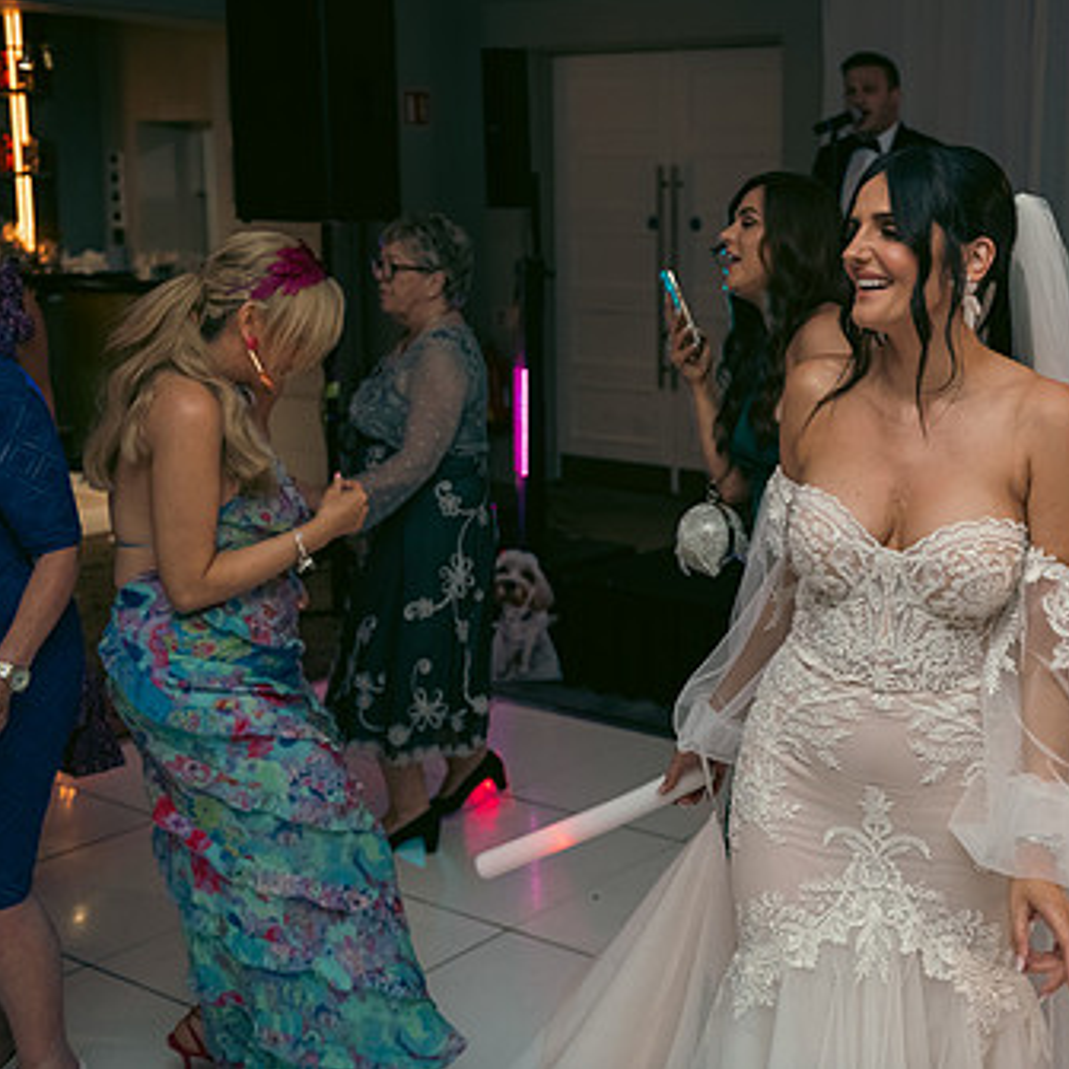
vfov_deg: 36.0
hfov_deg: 34.8
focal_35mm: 47
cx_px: 869
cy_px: 457
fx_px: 1642
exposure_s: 1/160
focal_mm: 32
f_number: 3.5
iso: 800
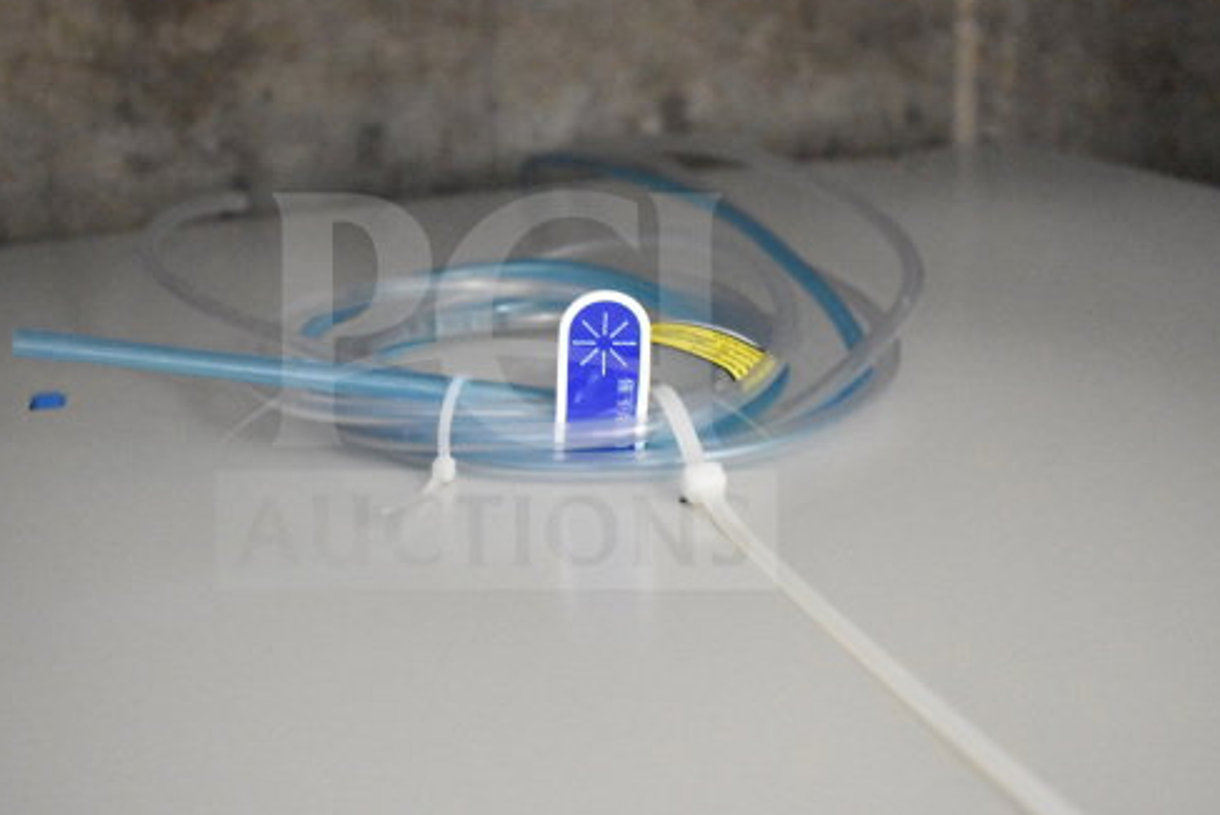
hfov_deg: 43.4
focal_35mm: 45
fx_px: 1526
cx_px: 495
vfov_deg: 29.9
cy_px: 391
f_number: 4
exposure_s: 1/40
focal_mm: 24
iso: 12800
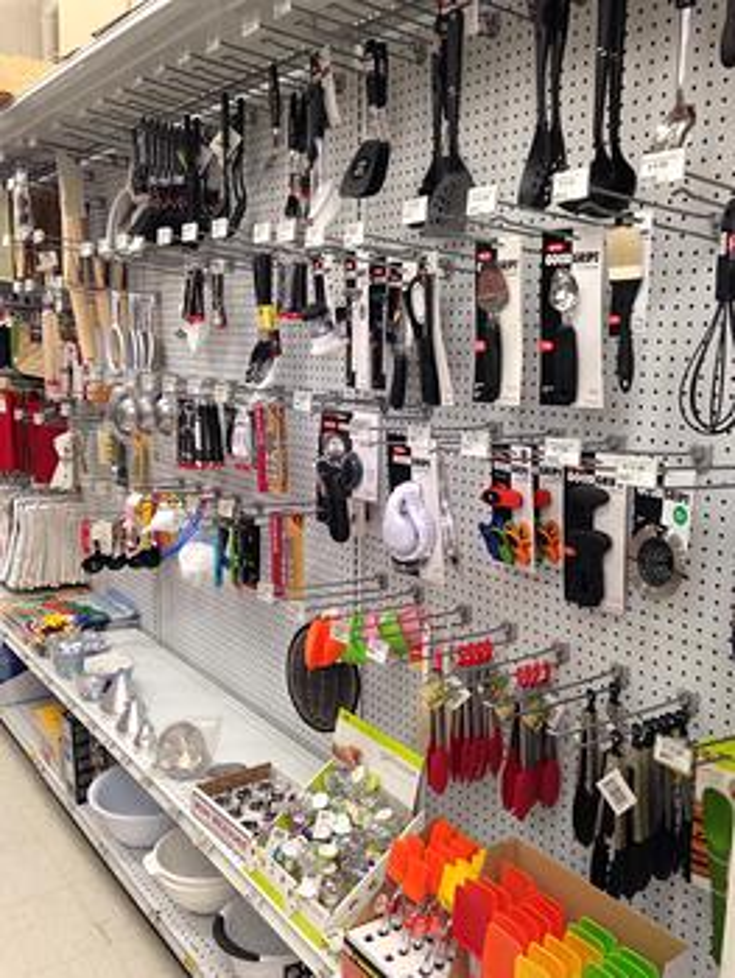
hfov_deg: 43.0
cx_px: 368
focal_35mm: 33
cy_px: 489
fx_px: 933
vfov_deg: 55.3
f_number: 2.4
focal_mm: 4.12
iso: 80
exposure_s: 1/20
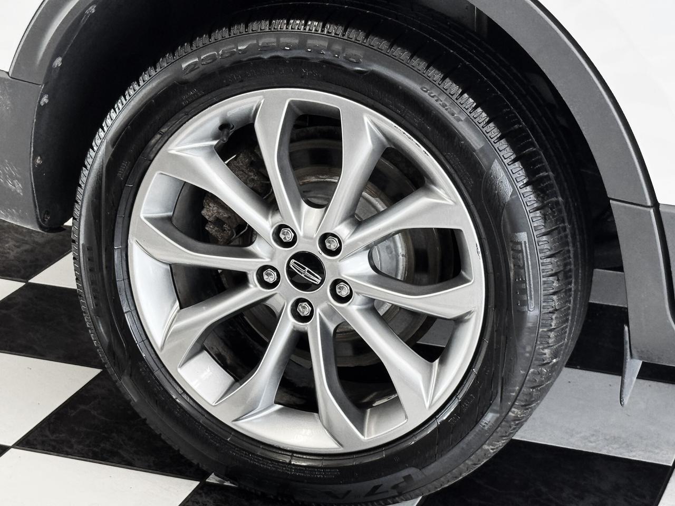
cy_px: 253
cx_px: 338
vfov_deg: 15.2
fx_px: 1891
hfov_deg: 20.2
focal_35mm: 97
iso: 160
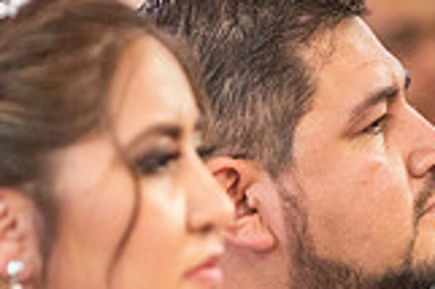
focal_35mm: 720
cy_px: 415
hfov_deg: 2.9
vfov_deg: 1.9
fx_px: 8691
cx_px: 178
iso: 2000
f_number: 2.8
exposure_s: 1/250
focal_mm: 200
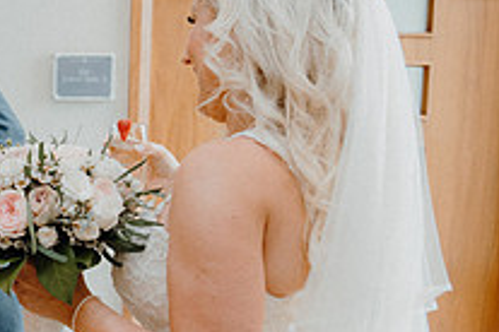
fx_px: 970
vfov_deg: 19.3
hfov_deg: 25.9
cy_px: 247
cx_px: -92
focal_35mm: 70
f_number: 3.5
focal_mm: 25
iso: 2500
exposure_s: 1/200
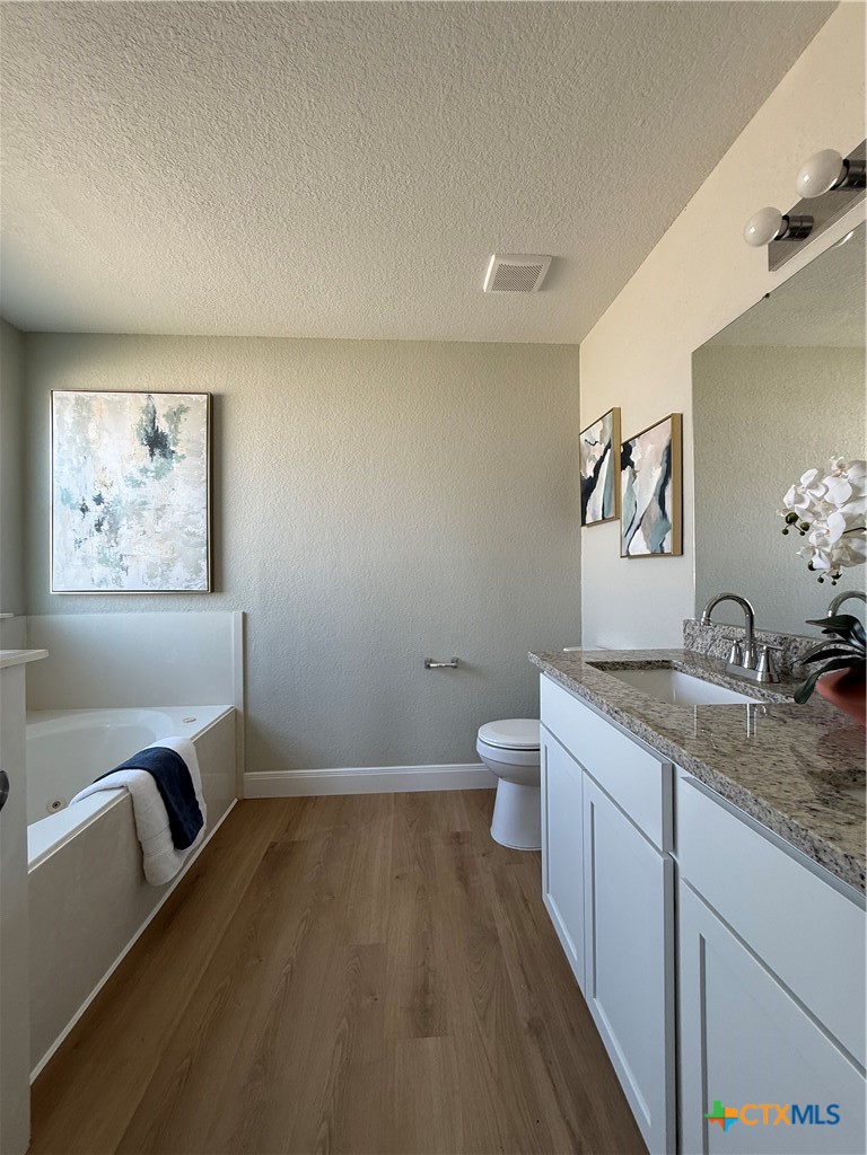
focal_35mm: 14
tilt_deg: -0.1
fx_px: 468
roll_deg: -0.8
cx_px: 434
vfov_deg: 102.1
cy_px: 578
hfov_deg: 85.7
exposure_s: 1/99
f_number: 2.2
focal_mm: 2.22
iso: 100
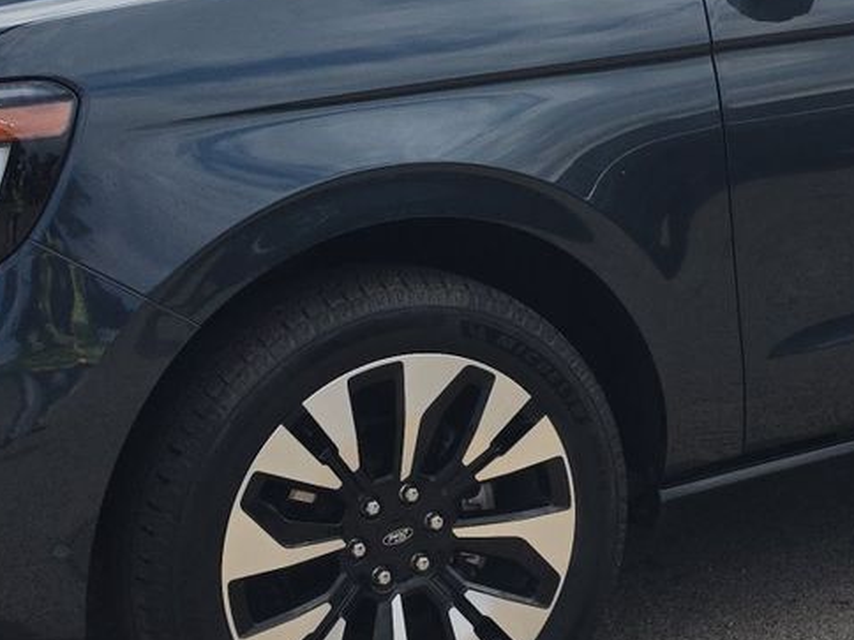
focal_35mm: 76
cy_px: 129
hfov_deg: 25.2
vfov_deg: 19.2
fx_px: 1875
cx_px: 681
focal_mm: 6.5
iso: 60
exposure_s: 1/7940
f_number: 1.4
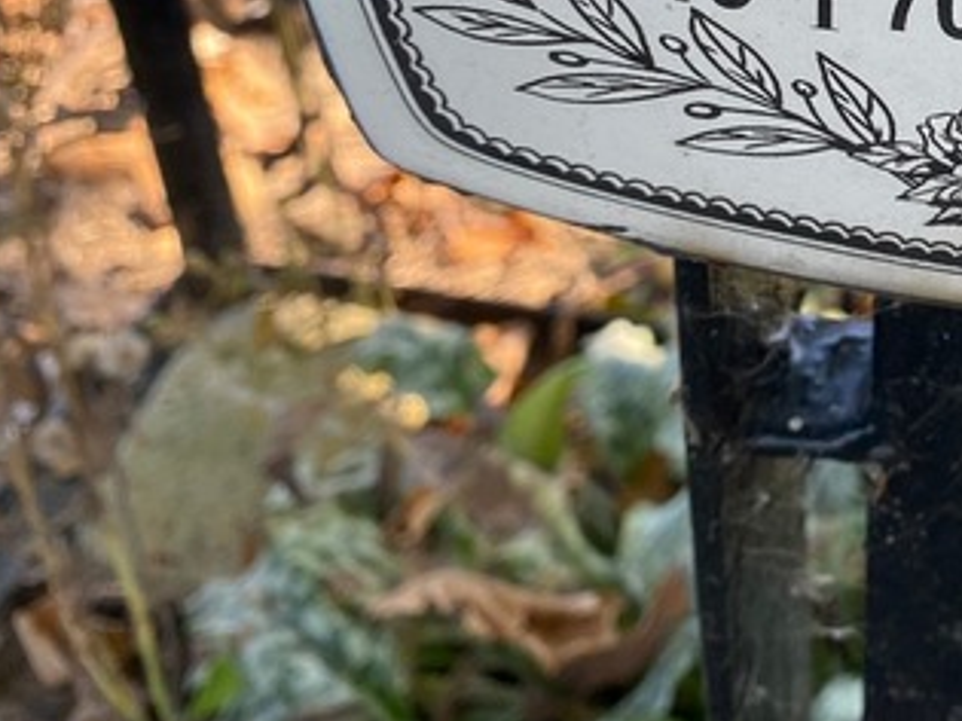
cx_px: 1133
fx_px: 1833
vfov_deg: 21.2
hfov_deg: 26.4
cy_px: -64
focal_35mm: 66
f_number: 1.8
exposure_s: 1/204
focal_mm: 4.25
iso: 32
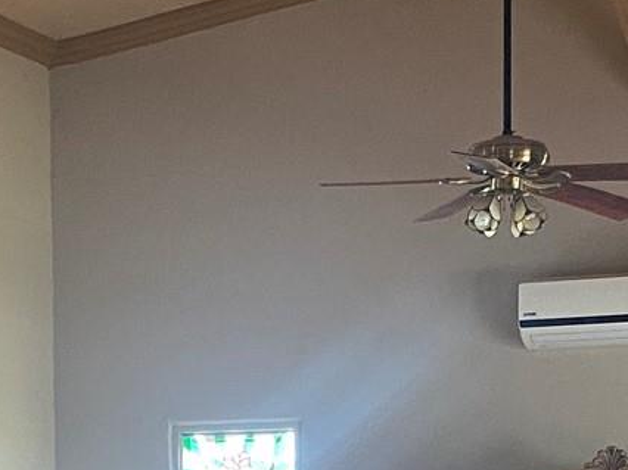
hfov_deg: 15.8
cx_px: 298
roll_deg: -0.2
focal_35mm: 125
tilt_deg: -4.4
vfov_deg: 11.3
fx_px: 2266
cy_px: 720
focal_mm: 4.25
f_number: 1.8
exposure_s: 1/60
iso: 250
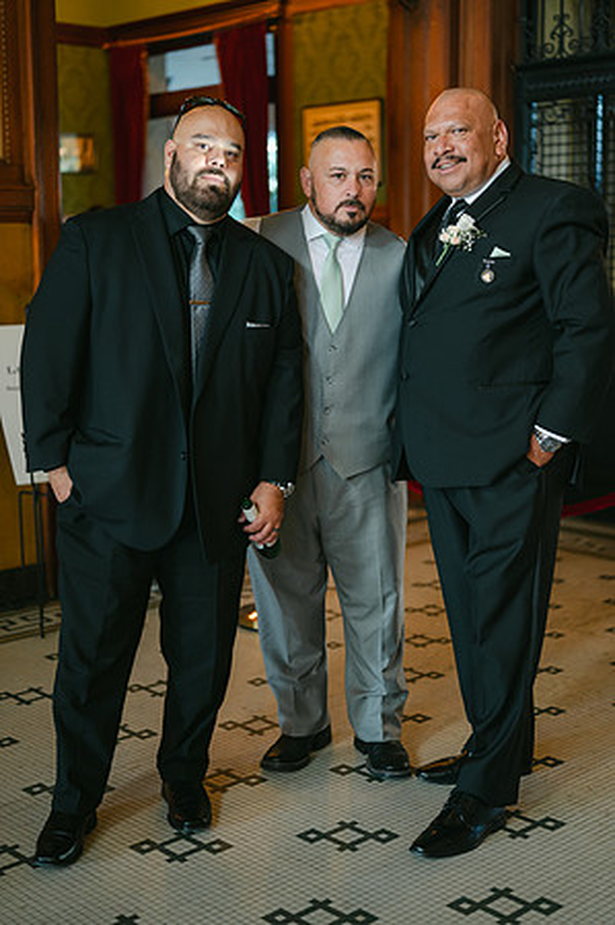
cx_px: 308
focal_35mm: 50
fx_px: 1284
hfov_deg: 26.9
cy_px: 462
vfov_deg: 39.6
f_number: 1.8
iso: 1400
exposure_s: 1/125
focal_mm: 50
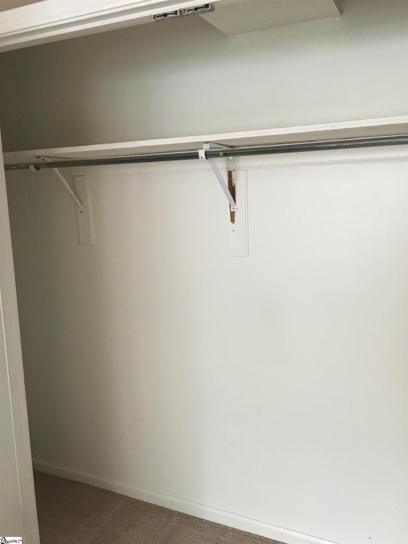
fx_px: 456
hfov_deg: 48.2
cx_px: 204
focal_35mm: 29
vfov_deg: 61.7
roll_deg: +0.5
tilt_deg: -7.7
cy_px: 272
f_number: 2.2
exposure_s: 1/30
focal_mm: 4.15
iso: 160
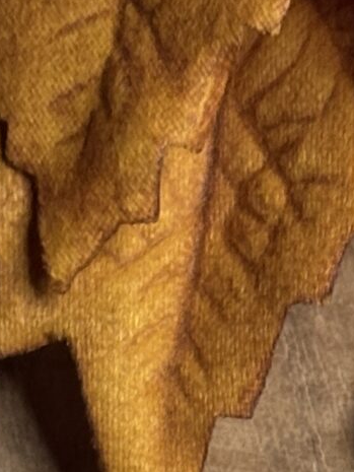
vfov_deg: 6.6
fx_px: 3898
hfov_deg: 5.2
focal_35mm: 286
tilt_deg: -71.2
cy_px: 1164
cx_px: 34
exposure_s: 1/53
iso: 160
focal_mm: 5.96
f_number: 1.6
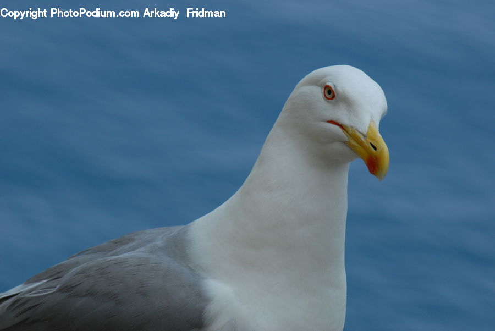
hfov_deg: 6.9
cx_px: 248
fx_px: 4129
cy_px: 166
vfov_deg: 4.6
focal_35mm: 300
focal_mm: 200
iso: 200
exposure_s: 1/320
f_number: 9
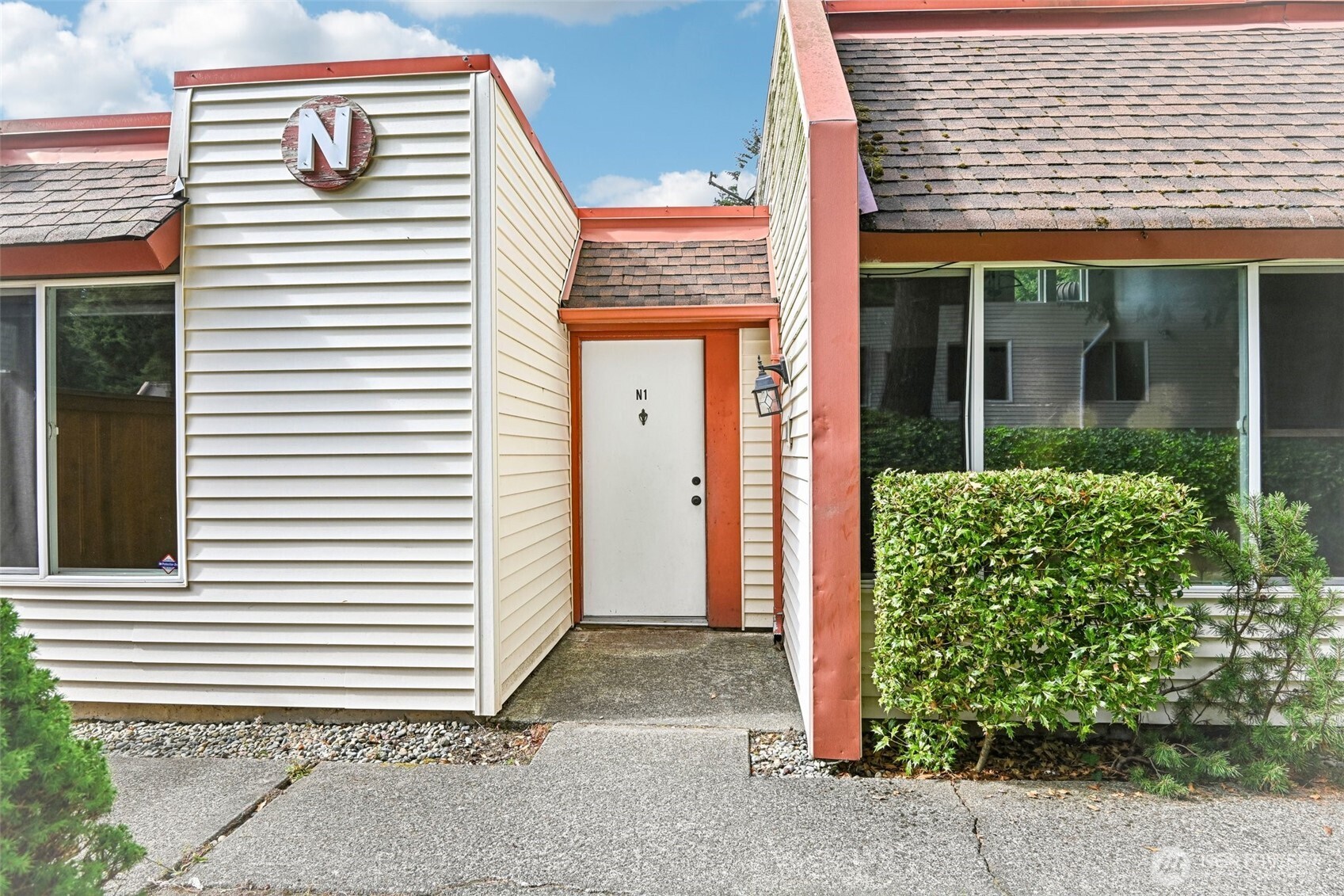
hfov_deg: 84.0
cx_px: 672
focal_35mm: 20
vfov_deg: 61.9
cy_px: 448
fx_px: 747
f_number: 8
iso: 400
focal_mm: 20
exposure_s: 1/320
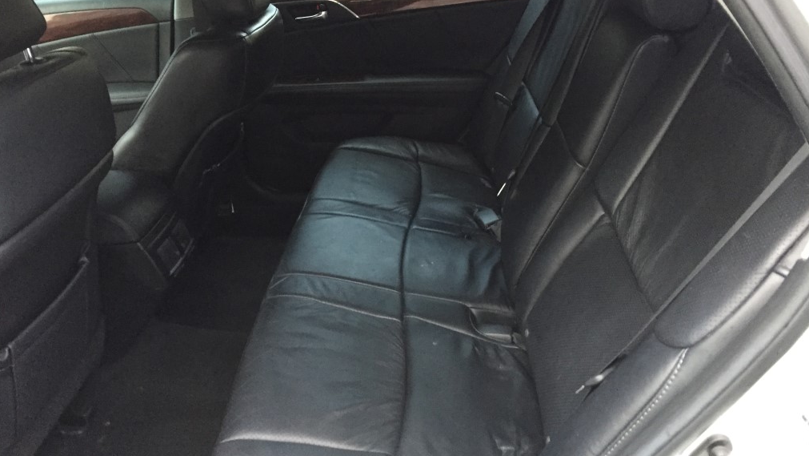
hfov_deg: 61.0
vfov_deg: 36.6
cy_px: 188
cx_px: 407
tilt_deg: -19.3
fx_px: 687
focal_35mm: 32
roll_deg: +2.6
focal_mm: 4.15
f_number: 2.2
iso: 250
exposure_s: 1/30
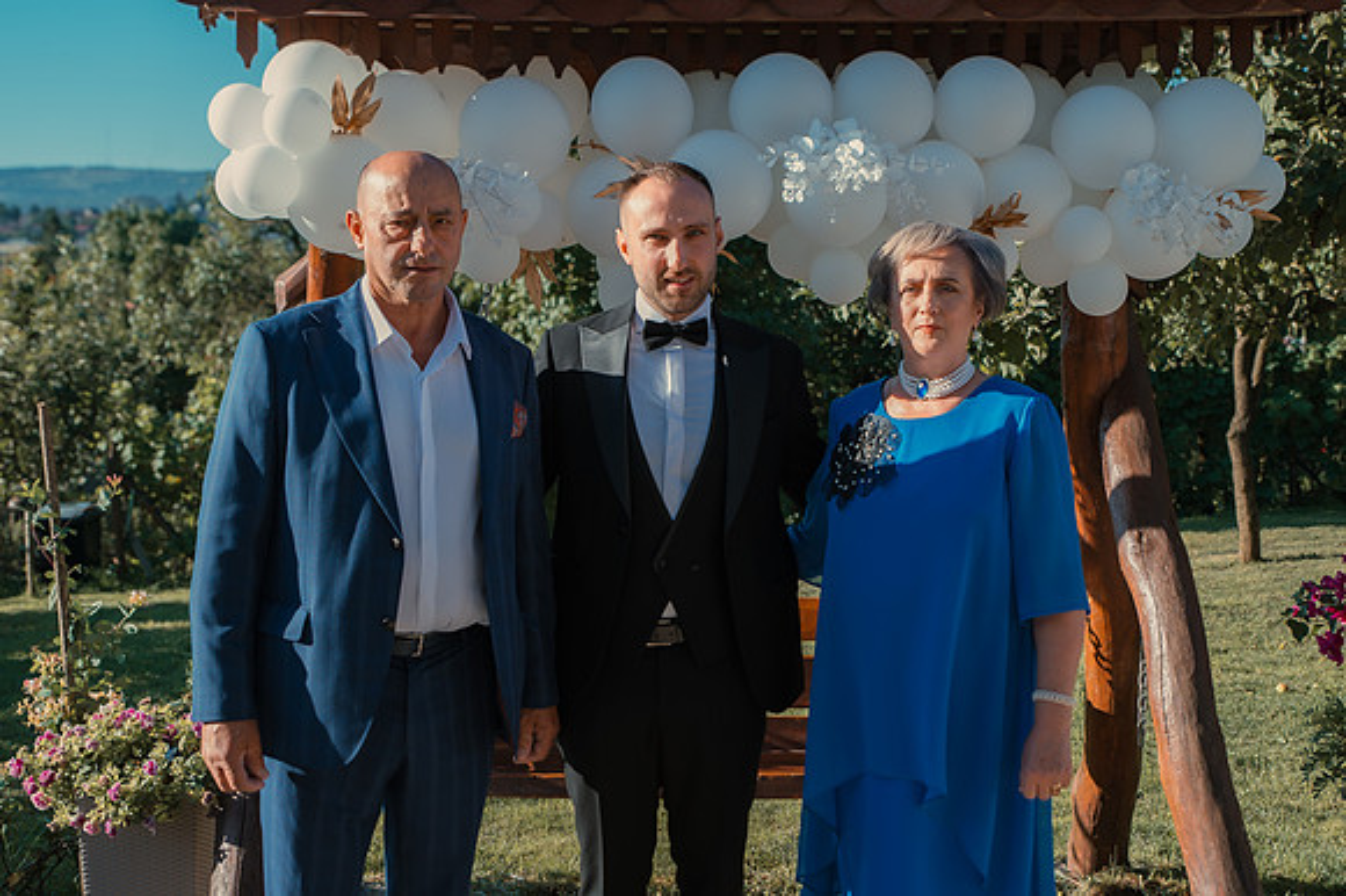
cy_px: 379
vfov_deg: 27.7
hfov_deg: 40.6
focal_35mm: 49
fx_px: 1817
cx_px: 691
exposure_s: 1/250
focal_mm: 40
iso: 100
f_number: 4
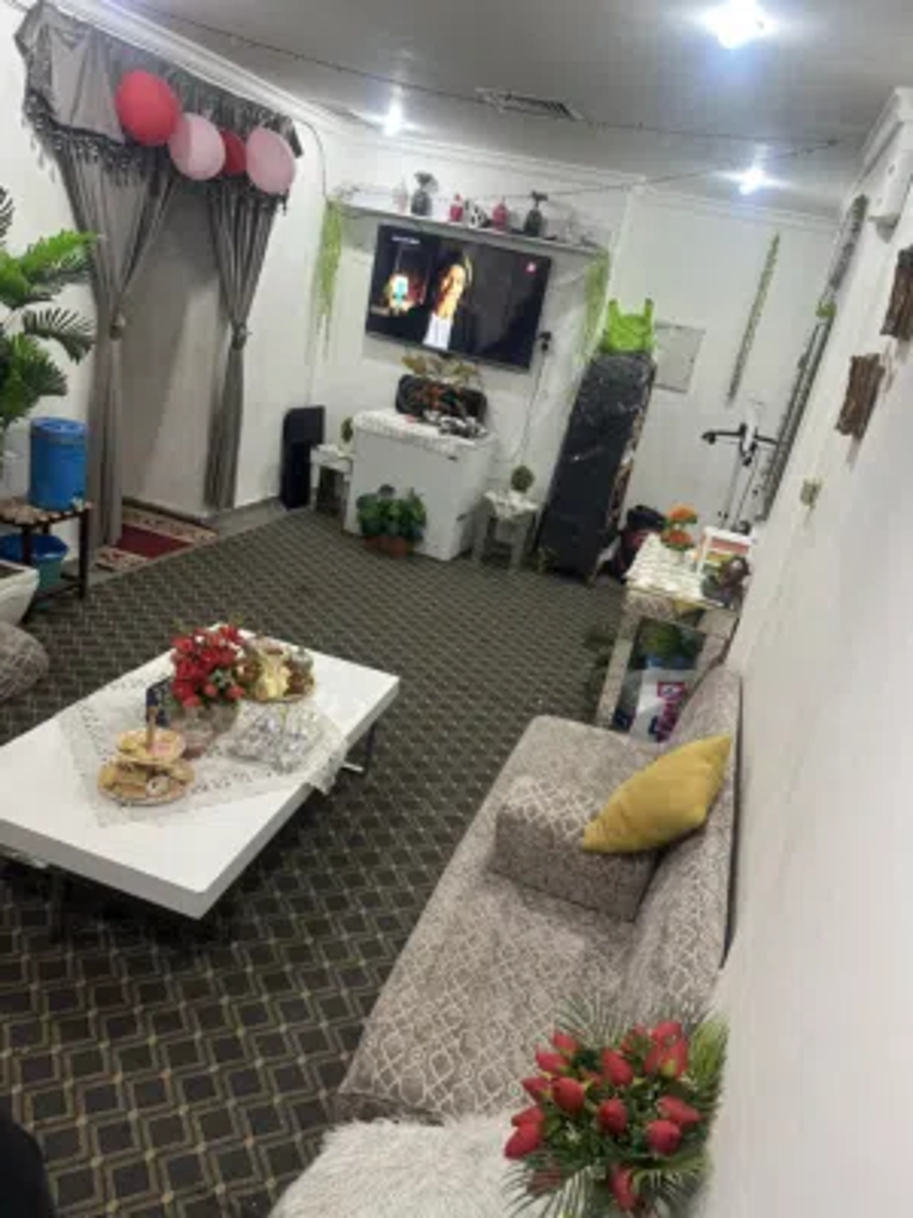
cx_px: 456
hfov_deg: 56.8
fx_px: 844
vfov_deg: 71.6
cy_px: 609
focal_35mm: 24
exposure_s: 1/50
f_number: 1.78
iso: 160
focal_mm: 6.86
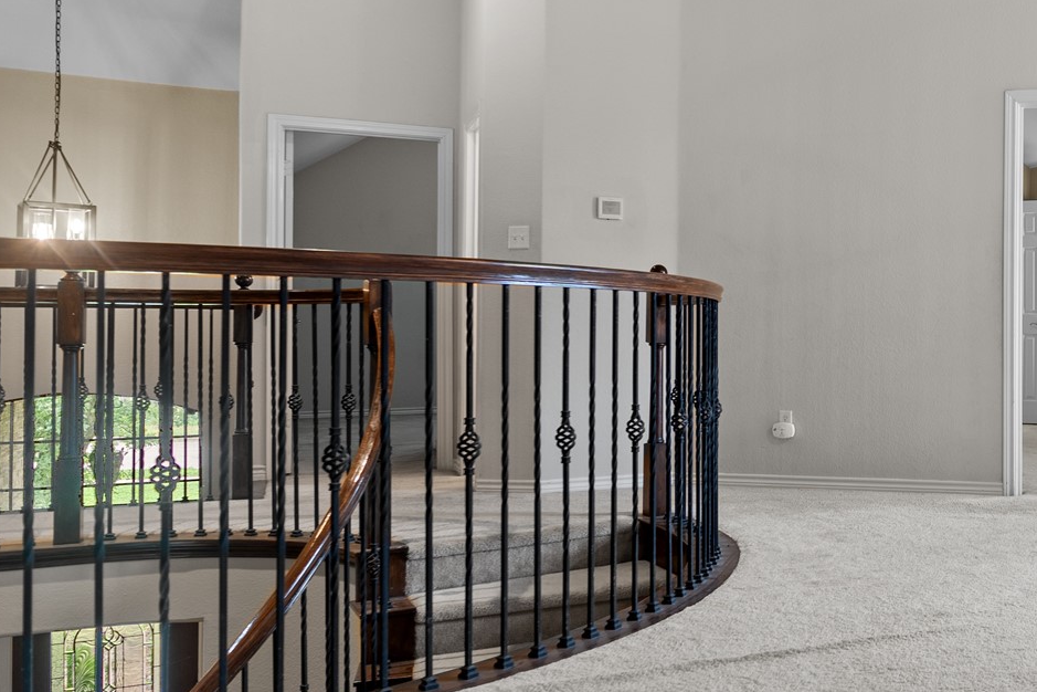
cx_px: 1045
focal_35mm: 39
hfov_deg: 42.6
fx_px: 1119
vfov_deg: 34.3
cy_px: 317
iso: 100
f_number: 2.8
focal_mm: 11.2
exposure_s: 1/6
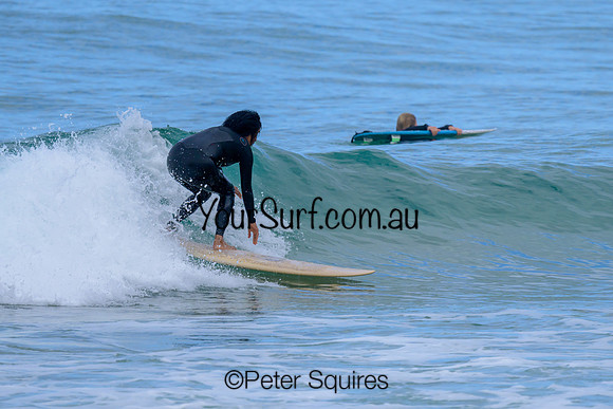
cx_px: 322
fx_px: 18720
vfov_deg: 1.3
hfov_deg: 1.9
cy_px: 181
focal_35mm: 1099
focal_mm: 800
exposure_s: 1/2000
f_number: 6.3
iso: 400
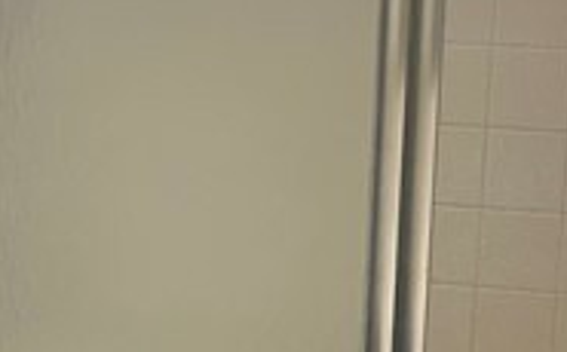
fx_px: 2176
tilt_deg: -13.1
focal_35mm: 141
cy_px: 358
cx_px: 236
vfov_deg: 9.2
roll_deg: -1.4
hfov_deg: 14.8
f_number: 1.78
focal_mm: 6.86
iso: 100
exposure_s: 1/120
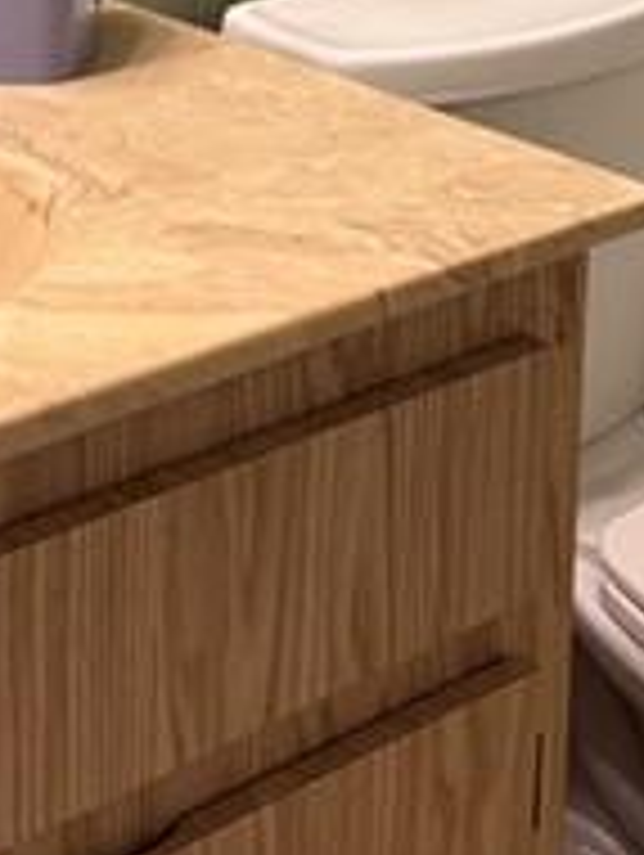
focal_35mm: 105
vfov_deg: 17.8
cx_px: 266
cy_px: -166
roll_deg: -2.1
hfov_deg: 14.1
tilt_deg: -12.0
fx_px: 2599
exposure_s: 1/60
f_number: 1.6
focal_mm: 5.96
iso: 100
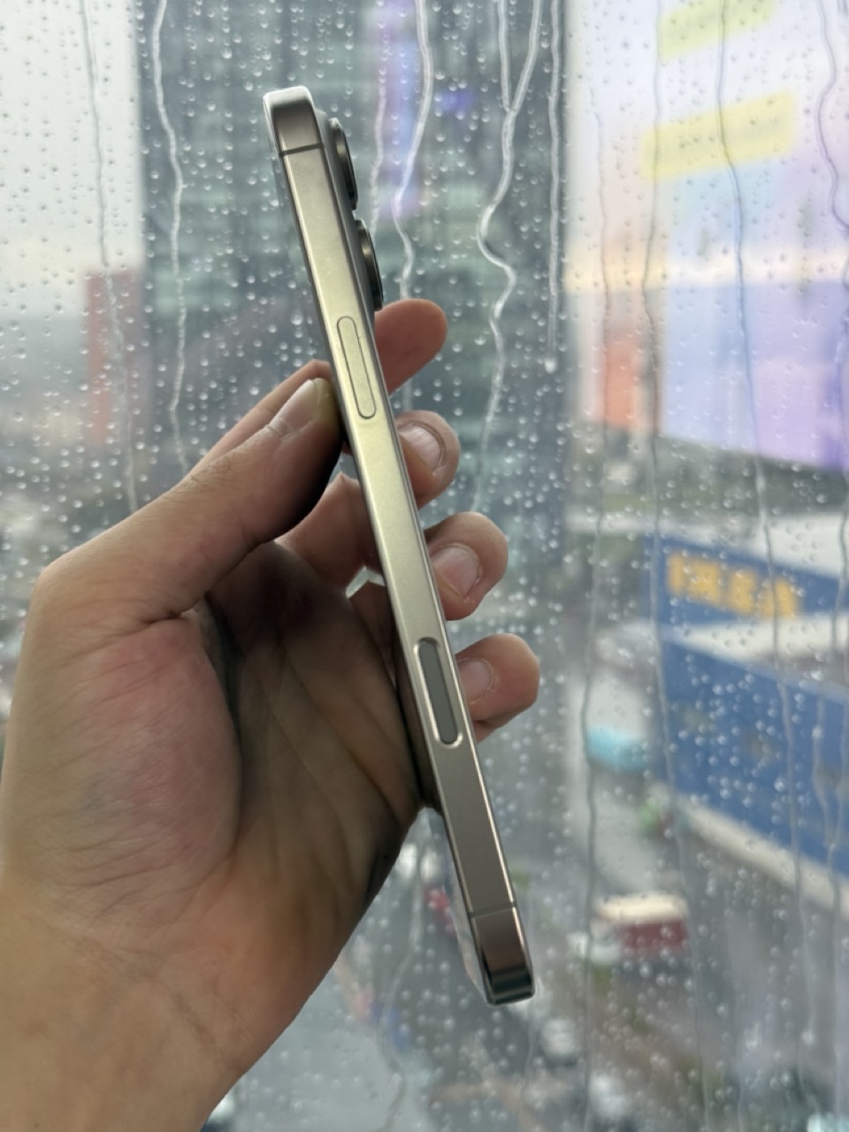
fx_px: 1570
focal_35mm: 48
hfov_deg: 30.3
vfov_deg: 39.7
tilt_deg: -8.3
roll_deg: +0.6
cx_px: 424
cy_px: 566
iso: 80
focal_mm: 6.76
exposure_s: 1/233
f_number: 1.78
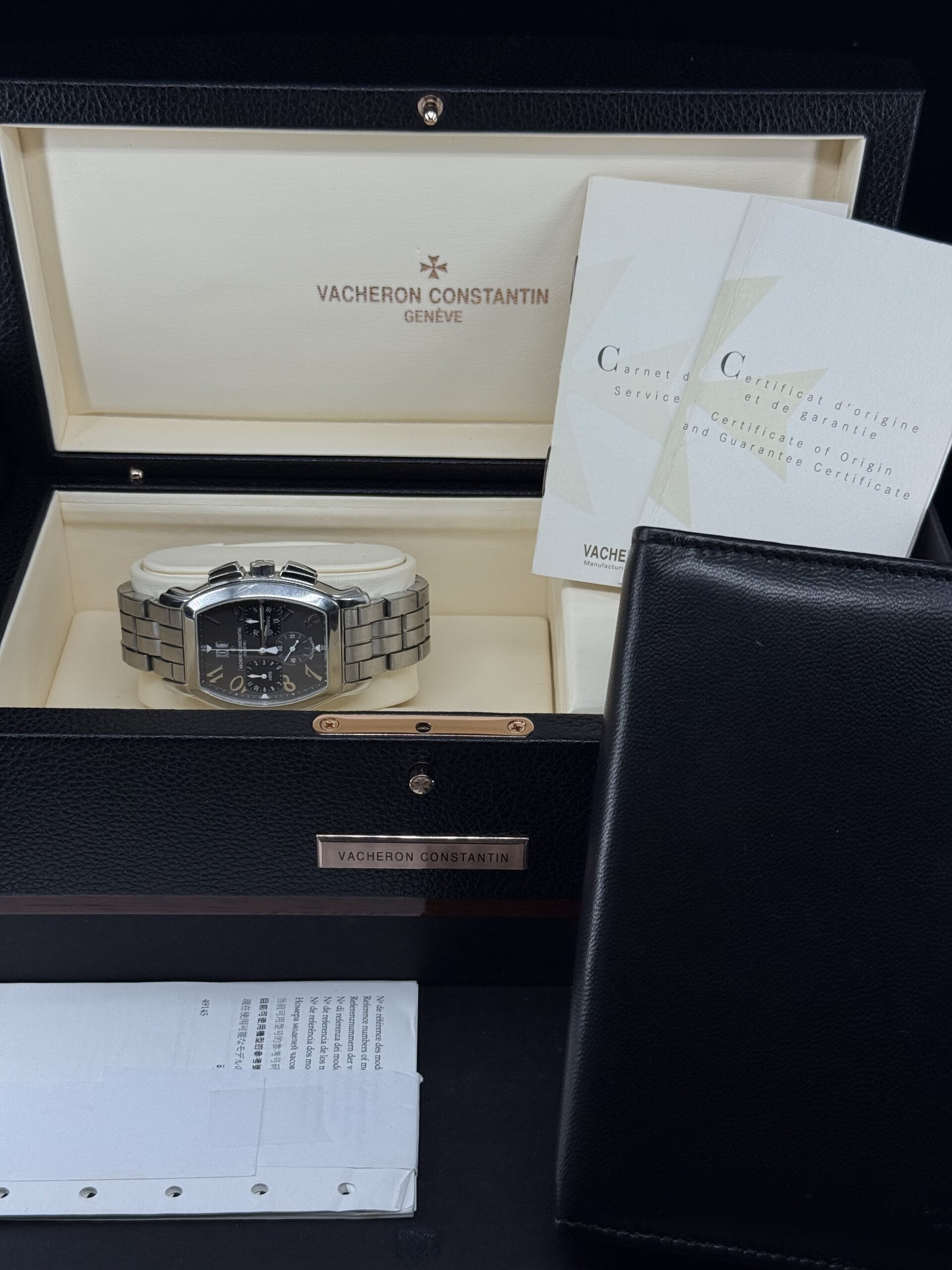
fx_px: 1760
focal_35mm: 48
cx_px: 476
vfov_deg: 39.7
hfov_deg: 30.3
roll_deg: -1.7
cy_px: 635
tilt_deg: -35.8
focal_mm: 6.76
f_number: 1.78
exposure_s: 1/1167
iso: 64
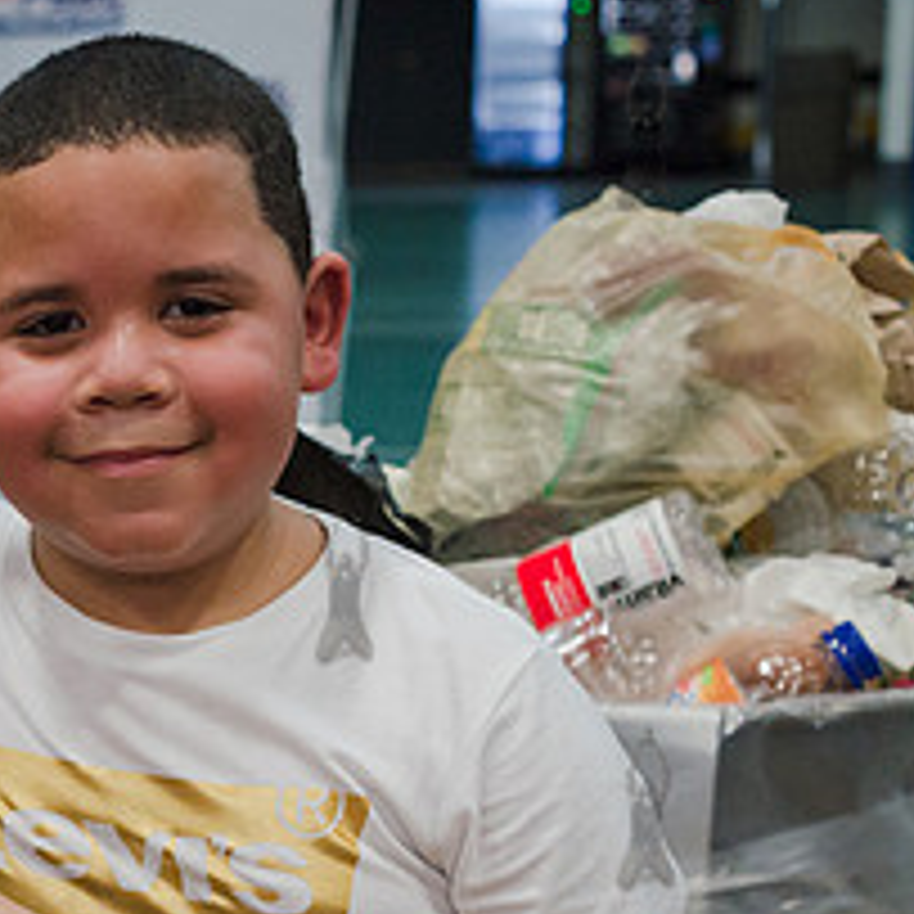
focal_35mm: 97
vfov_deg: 17.7
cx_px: -349
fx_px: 2898
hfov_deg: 16.7
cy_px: 806
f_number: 5
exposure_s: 1/250
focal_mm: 35
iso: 1600
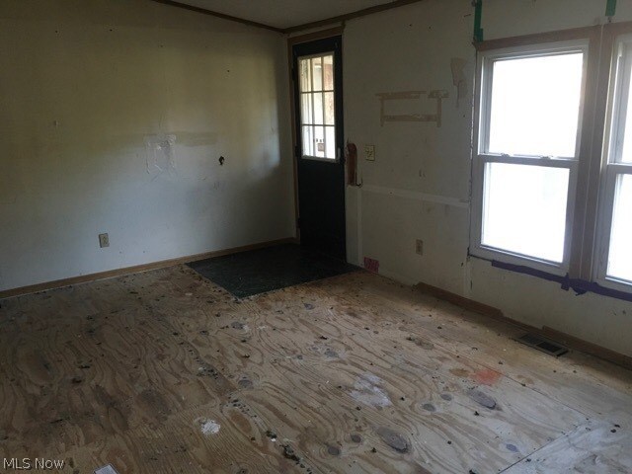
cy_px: 237
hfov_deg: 61.7
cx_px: 316
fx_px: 529
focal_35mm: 29
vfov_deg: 48.2
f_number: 2.2
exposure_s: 1/30
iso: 160
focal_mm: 4.15
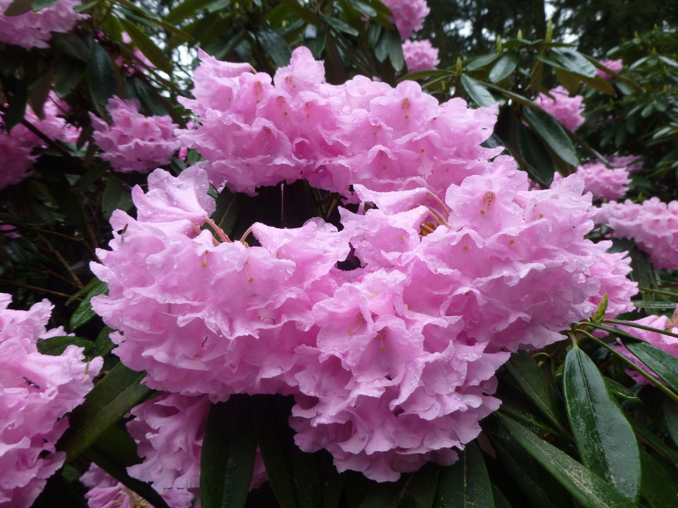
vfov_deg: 56.8
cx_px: 339
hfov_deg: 71.6
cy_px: 254
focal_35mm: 24
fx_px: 470
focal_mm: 4.3
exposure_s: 1/100
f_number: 3.3
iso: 100
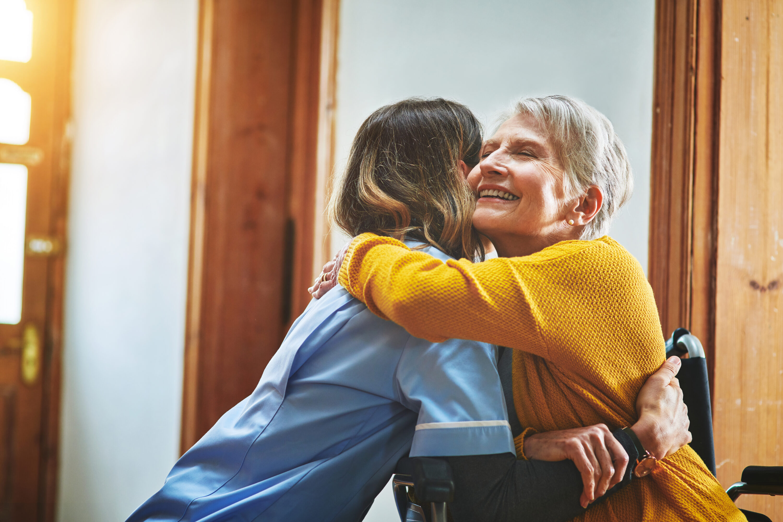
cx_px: 392
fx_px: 1849
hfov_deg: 23.9
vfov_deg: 16.1
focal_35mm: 85
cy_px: 261
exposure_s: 1/125
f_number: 3.5
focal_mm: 85
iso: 200
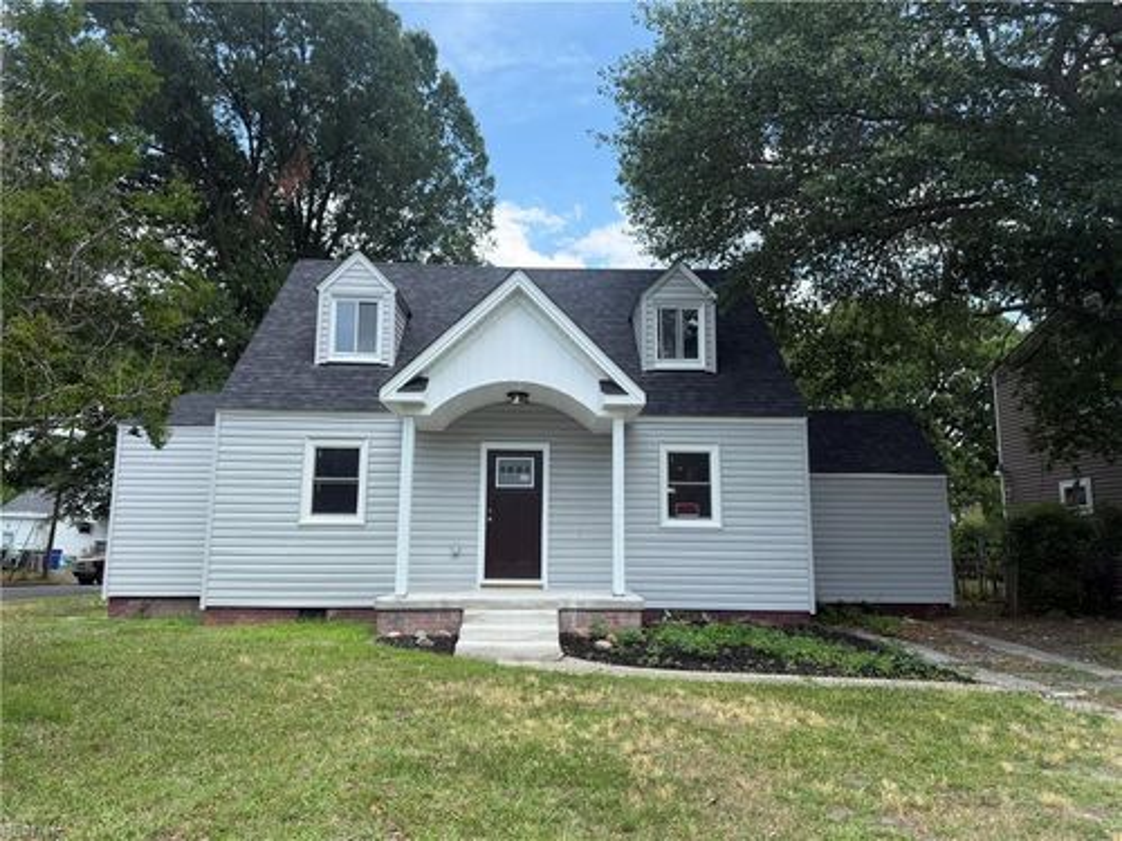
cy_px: 420
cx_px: 561
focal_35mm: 24
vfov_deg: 56.8
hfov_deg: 71.6
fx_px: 778
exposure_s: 1/2703
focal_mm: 6.76
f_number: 1.78
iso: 100
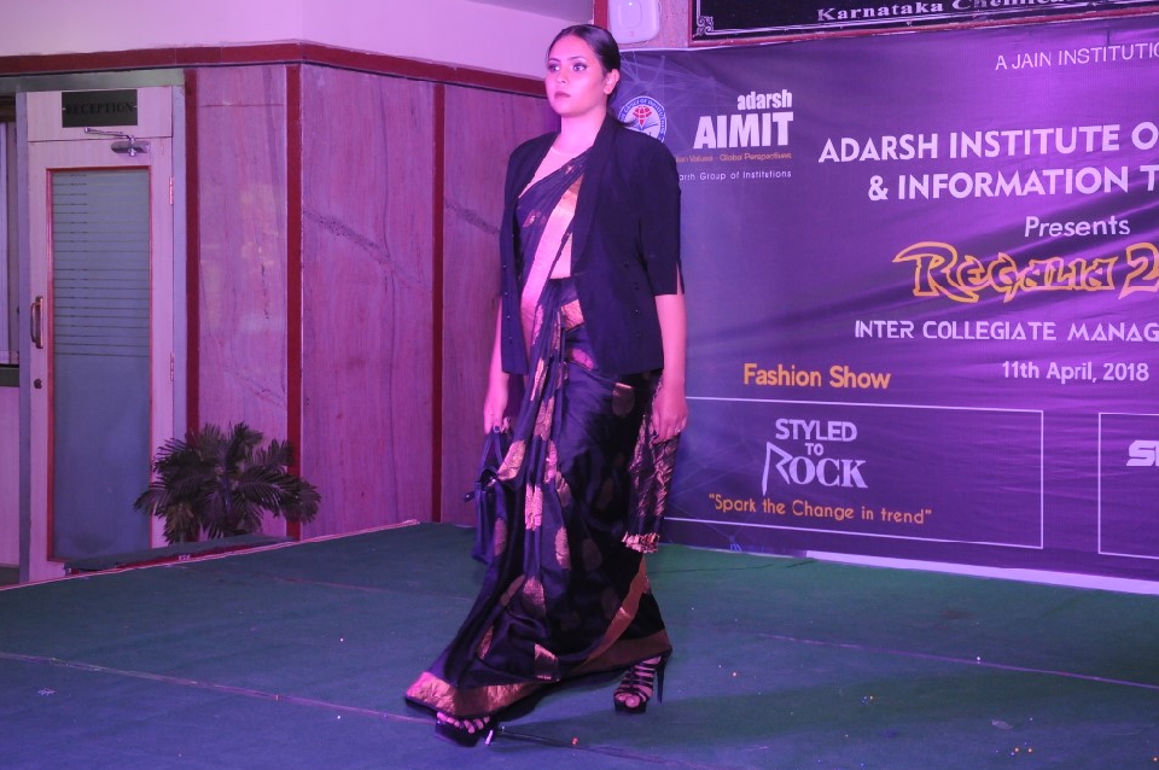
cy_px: 363
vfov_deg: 21.2
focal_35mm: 64
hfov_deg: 31.4
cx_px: 561
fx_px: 2058
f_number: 4.5
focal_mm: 40
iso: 1250
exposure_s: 1/160
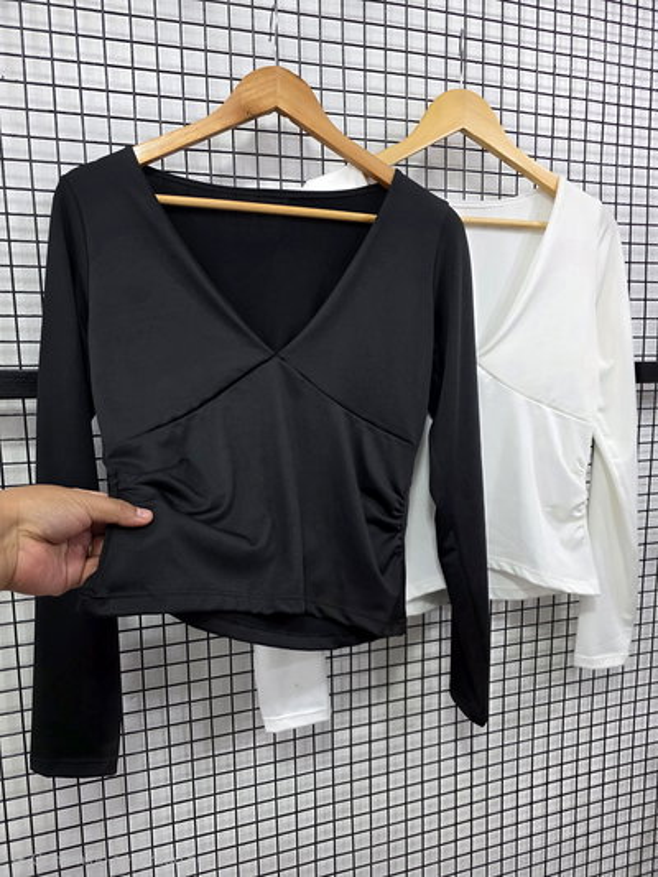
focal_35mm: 23
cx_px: 329
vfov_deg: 73.9
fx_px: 583
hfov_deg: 58.9
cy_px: 438
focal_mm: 6.3
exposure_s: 1/101
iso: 400
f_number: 1.7
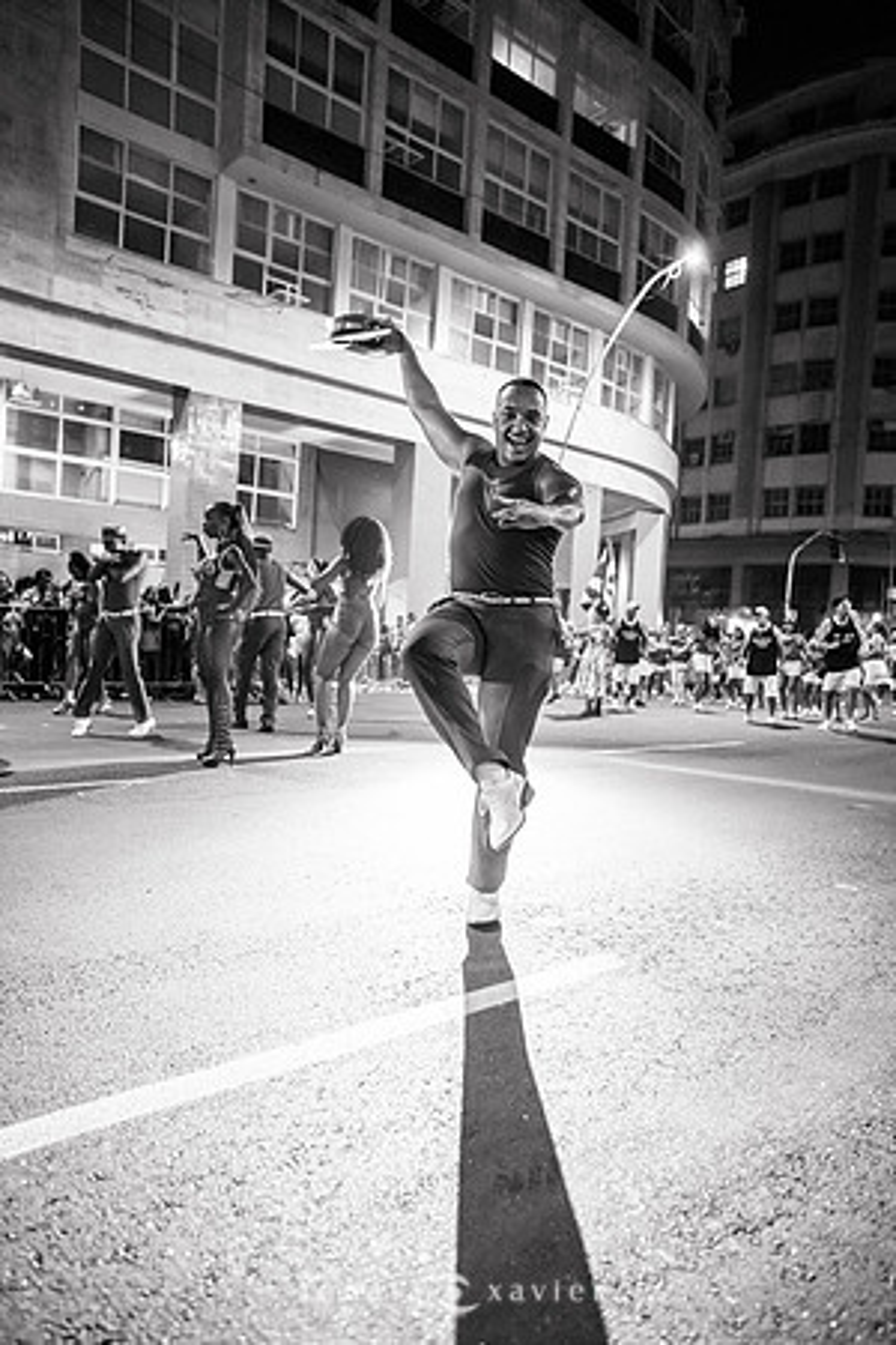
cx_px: 448
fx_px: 896
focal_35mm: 24
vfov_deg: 73.7
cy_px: 672
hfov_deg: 53.1
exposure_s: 1/200
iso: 2500
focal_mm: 24
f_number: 2.2
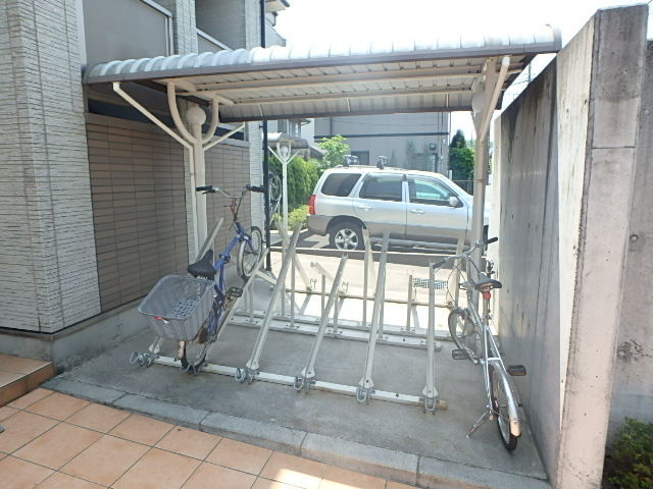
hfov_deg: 79.0
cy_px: 244
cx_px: 326
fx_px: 396
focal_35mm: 21
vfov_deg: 63.4
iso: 125
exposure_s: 1/400
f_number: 3.5
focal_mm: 3.7
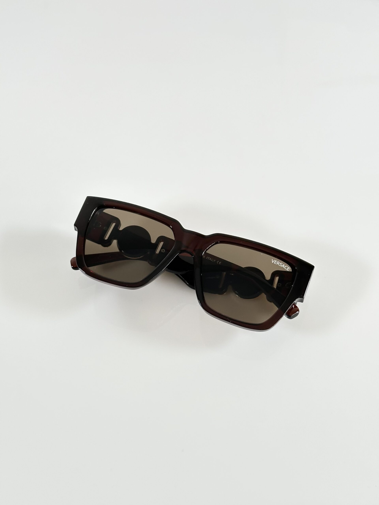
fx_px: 701
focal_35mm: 48
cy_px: 252
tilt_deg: -56.9
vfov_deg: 39.7
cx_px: 190
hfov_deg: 30.3
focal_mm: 6.86
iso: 80
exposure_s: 1/121
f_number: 1.78
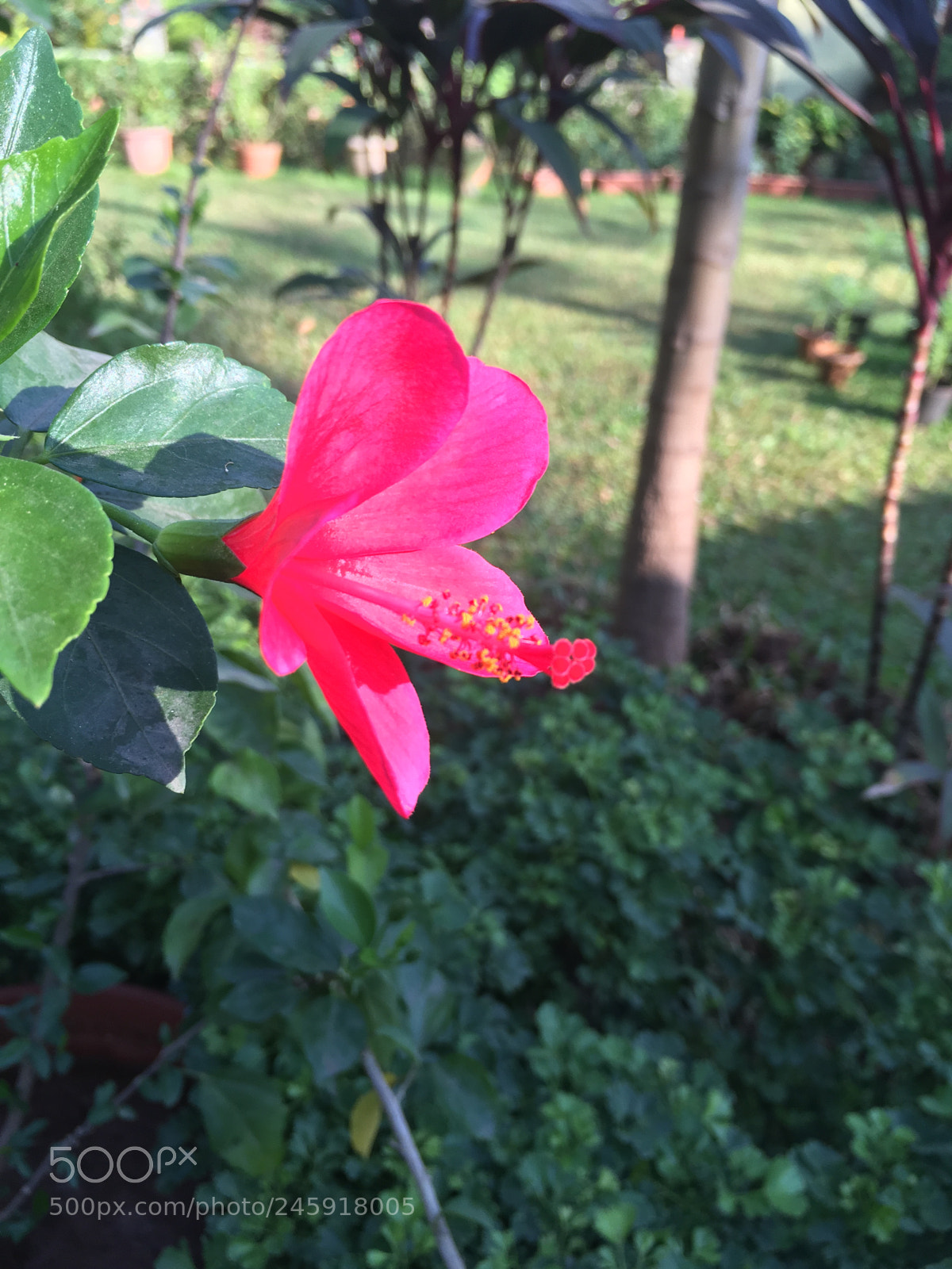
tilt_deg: -30.0
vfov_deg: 61.7
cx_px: 476
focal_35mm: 29
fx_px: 1063
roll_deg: -4.6
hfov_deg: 48.2
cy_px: 634
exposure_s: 1/158
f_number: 2.2
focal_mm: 4.15
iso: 25
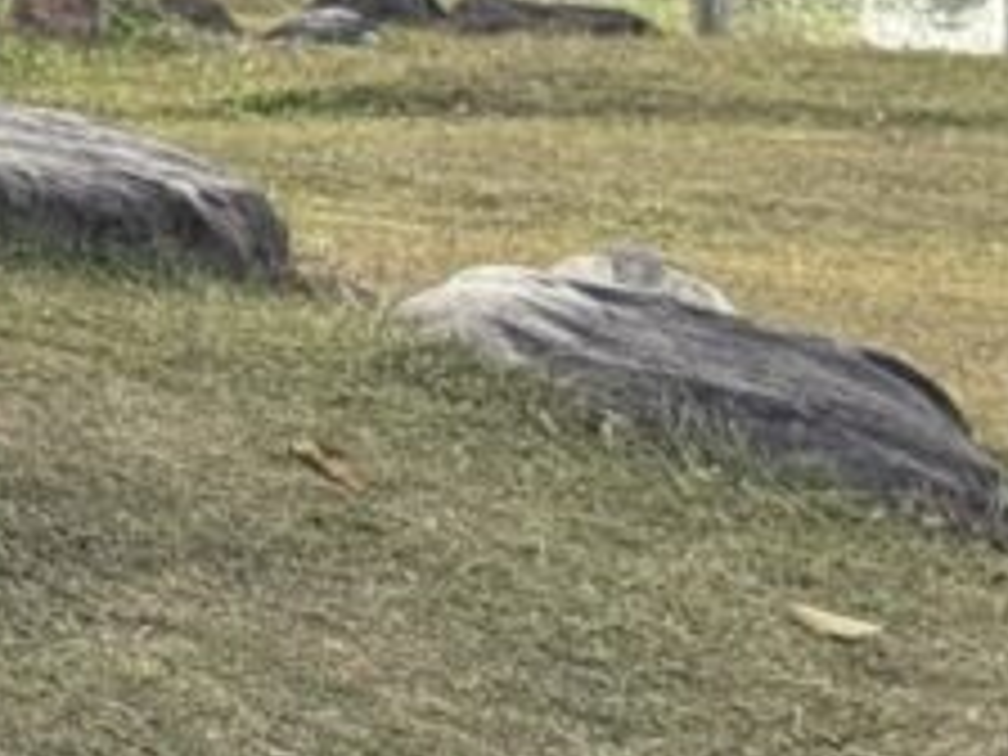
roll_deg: +1.0
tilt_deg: -1.3
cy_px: -778
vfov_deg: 6.6
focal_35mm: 219
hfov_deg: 8.4
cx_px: -1282
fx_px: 6377
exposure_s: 1/1011
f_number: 1.78
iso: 64
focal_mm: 6.76
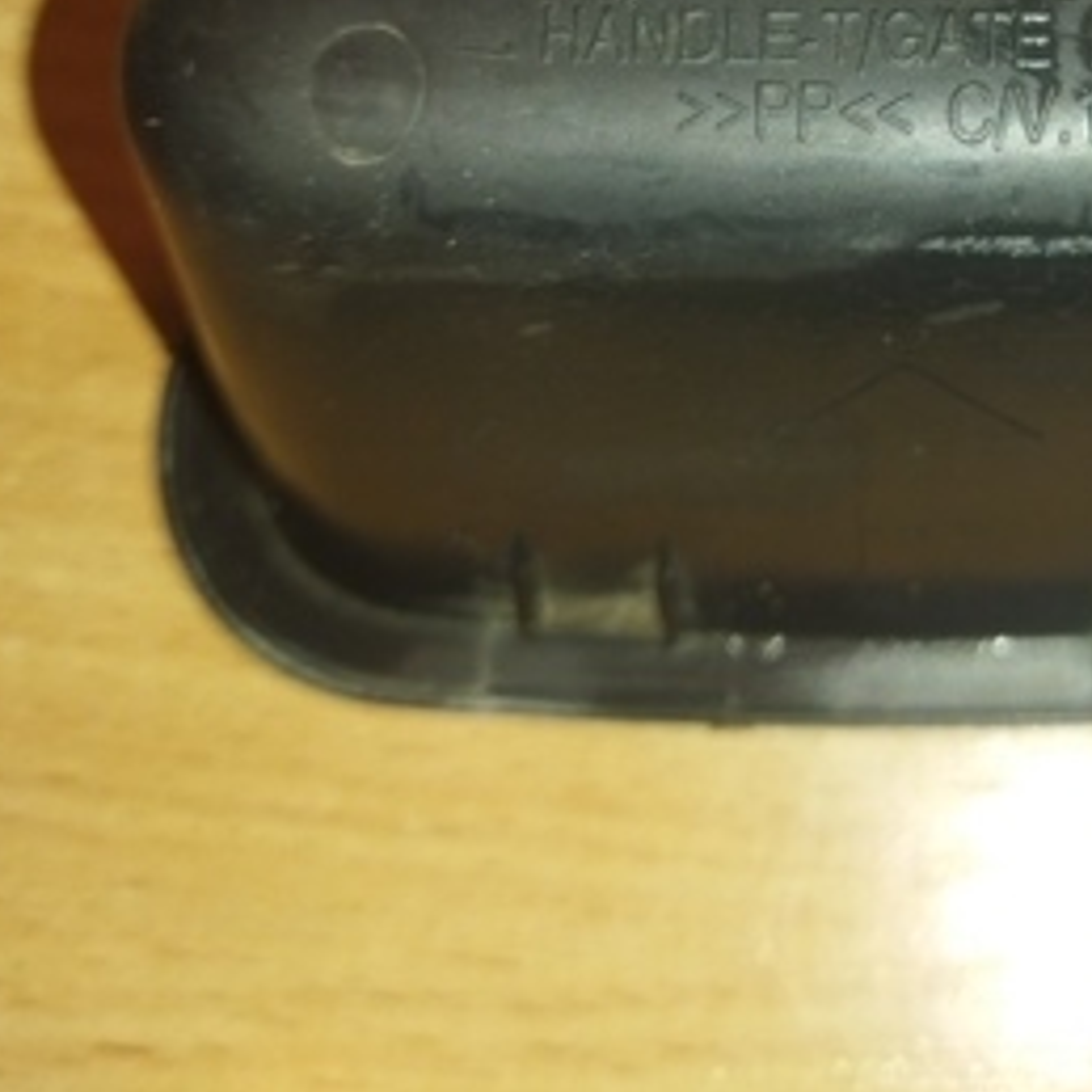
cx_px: 949
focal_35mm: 59
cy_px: 122
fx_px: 2106
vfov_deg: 28.1
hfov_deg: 28.1
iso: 103
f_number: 1.79
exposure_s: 1/50
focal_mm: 4.71
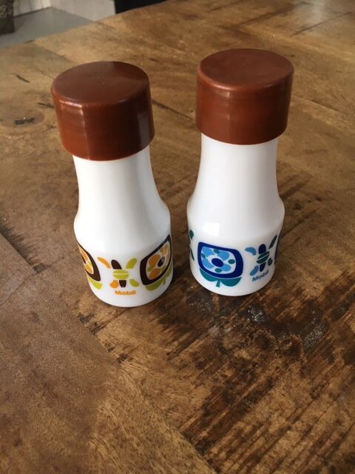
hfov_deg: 48.2
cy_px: 237
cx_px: 178
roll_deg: +2.9
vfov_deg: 61.7
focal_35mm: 29
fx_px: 397
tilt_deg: -43.0
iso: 40
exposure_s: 1/33
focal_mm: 4.15
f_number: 2.2
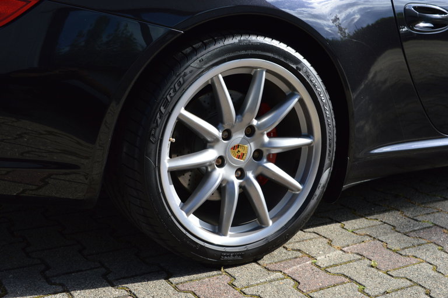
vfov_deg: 26.4
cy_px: 149
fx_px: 634
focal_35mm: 51
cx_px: 224
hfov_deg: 38.9
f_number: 7.1
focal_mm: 34
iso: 100
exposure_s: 1/200
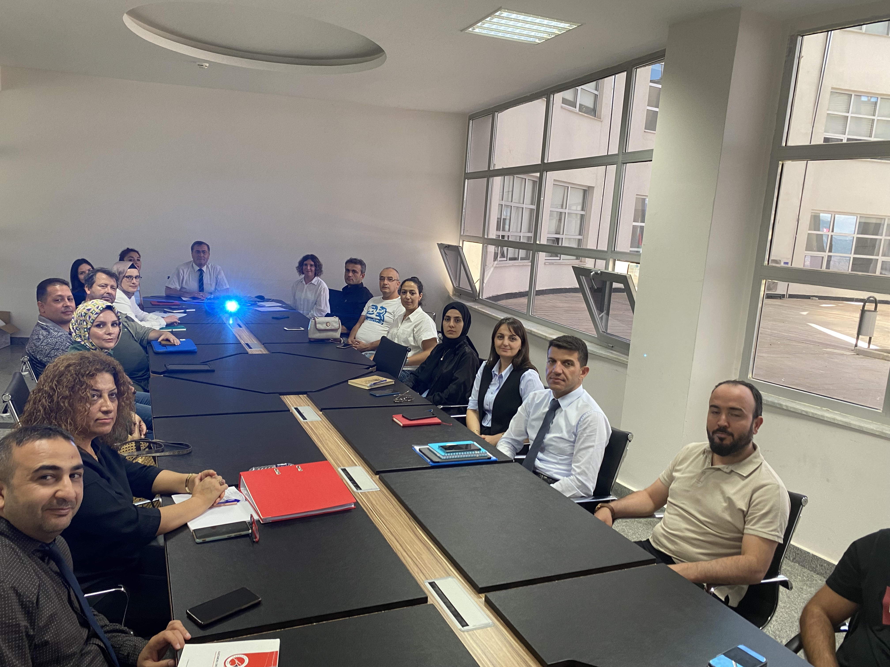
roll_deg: -4.5
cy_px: 334
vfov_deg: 53.1
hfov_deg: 67.3
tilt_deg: -9.7
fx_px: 668
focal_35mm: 26
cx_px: 445
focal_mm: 4.25
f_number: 1.8
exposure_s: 1/60
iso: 125
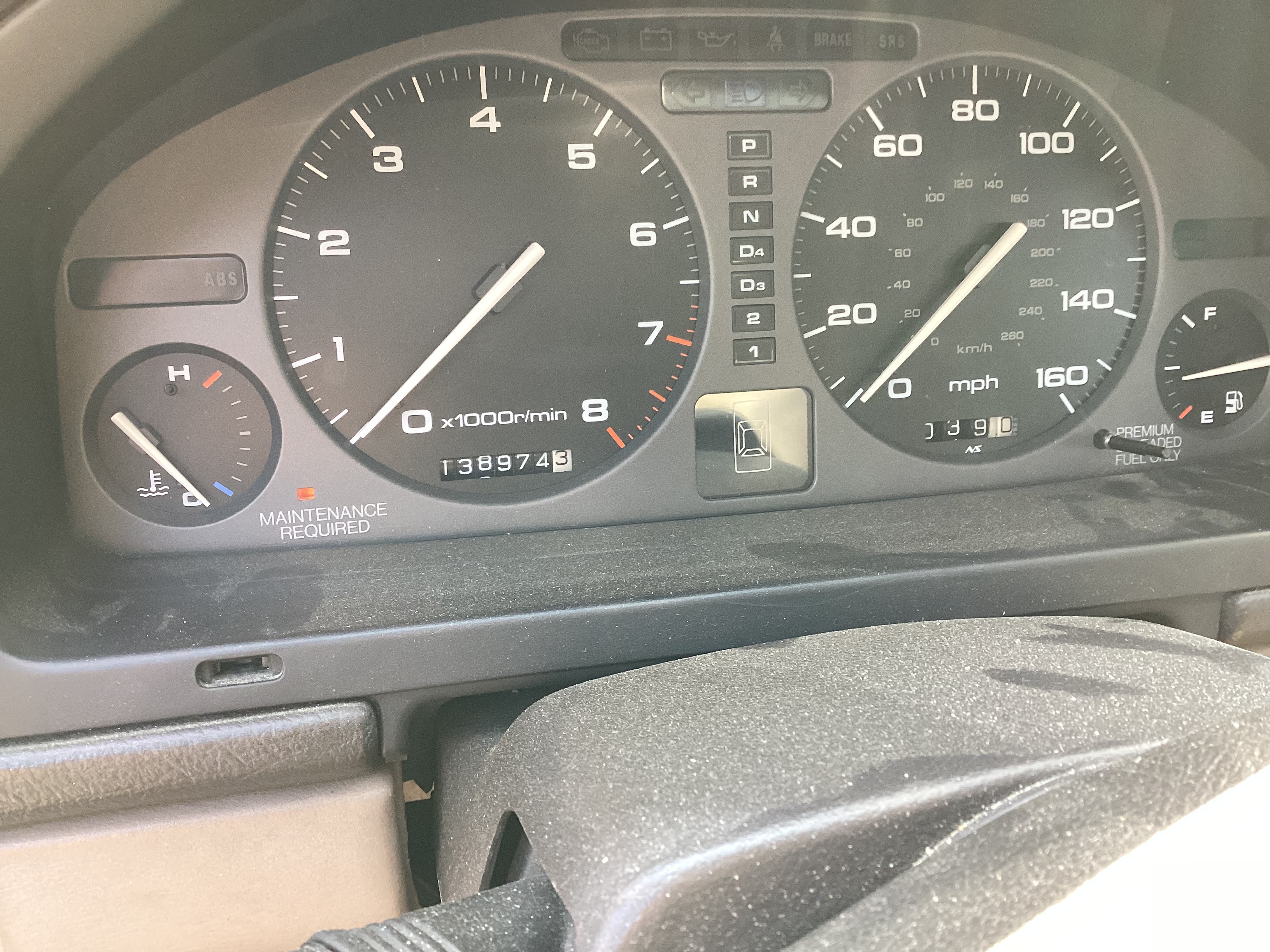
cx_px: 635
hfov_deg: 58.4
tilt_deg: -22.3
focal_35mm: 31
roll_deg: -0.4
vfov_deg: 45.4
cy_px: 476
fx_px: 1137
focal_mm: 3.3
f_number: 2.4
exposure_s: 1/60
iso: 125
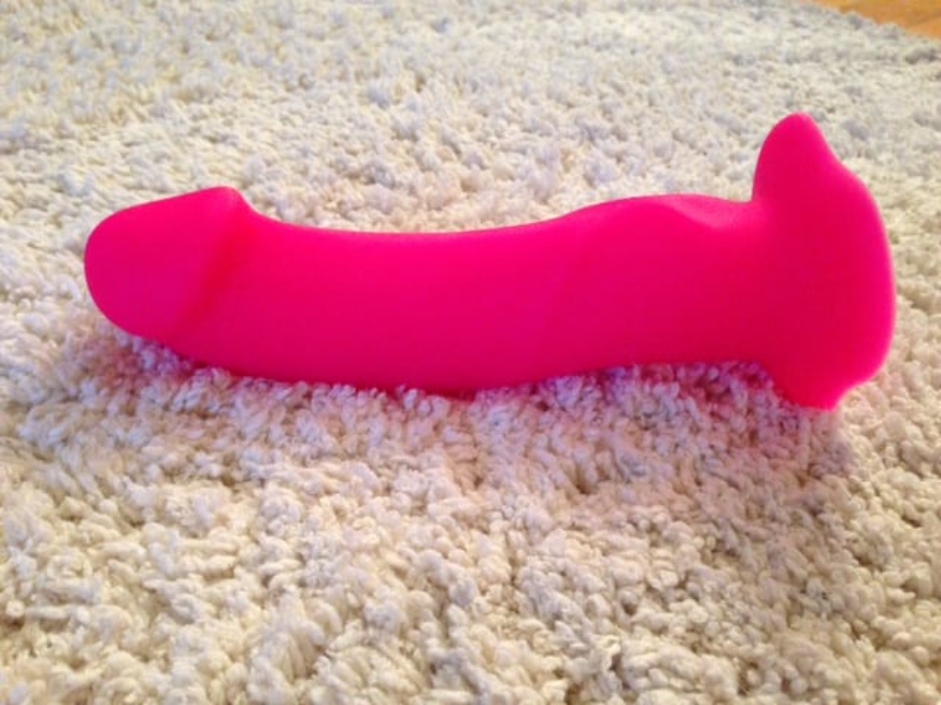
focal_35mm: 33
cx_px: 470
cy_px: 352
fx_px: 897
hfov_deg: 55.4
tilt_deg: -35.7
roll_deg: -5.5
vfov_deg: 42.9
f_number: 2.4
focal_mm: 4.12
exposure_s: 1/15
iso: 320
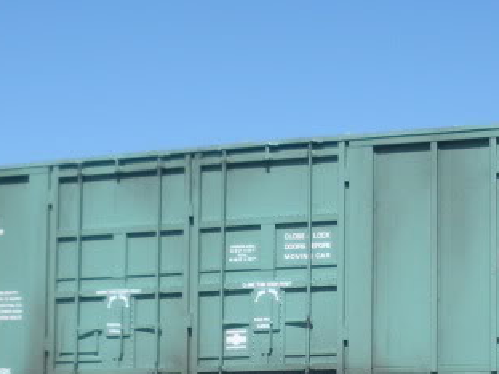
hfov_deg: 16.6
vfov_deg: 12.4
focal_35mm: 118
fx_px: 1701
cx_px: 363
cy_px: 393
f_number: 3.5
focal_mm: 6.3
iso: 64
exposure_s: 1/620
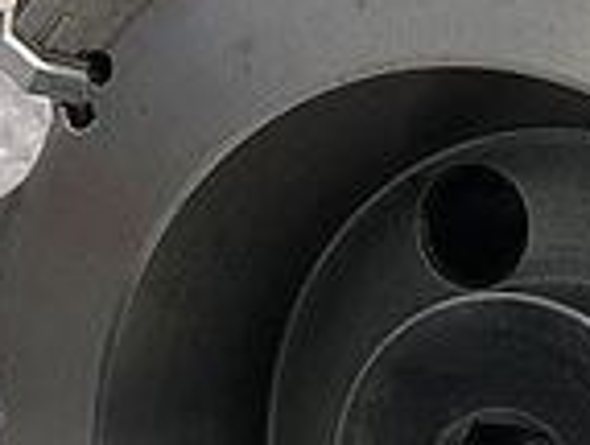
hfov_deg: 15.6
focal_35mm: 125
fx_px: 2136
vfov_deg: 11.7
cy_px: 511
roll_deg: -3.9
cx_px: 483
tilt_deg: -34.2
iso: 40
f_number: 1.8
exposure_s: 1/25
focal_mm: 3.99
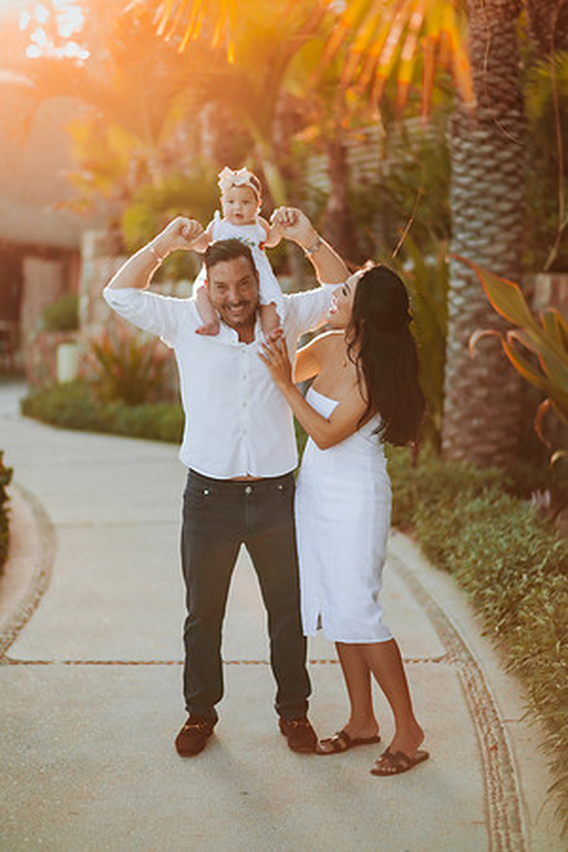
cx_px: 284
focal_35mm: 58
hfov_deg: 23.4
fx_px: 1373
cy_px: 426
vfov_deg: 34.5
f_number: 1.4
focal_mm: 58
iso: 125
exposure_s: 1/1000
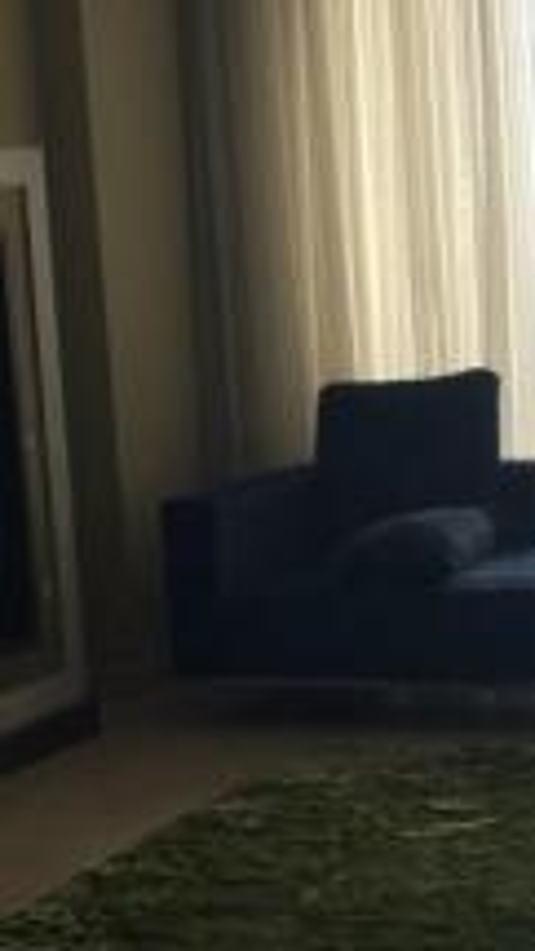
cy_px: 633
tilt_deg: -10.7
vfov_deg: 22.6
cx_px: 354
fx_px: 2370
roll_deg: +1.5
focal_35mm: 94
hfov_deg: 12.9
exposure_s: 1/120
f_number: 2.2
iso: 50
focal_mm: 4.15
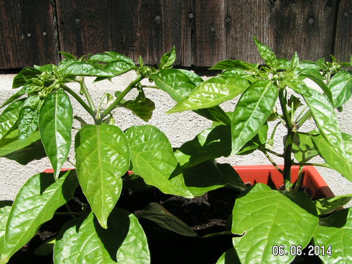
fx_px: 417
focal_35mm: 41
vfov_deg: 35.1
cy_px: 136
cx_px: 174
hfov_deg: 45.8
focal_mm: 5.8
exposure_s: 1/250
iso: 50
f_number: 5.6
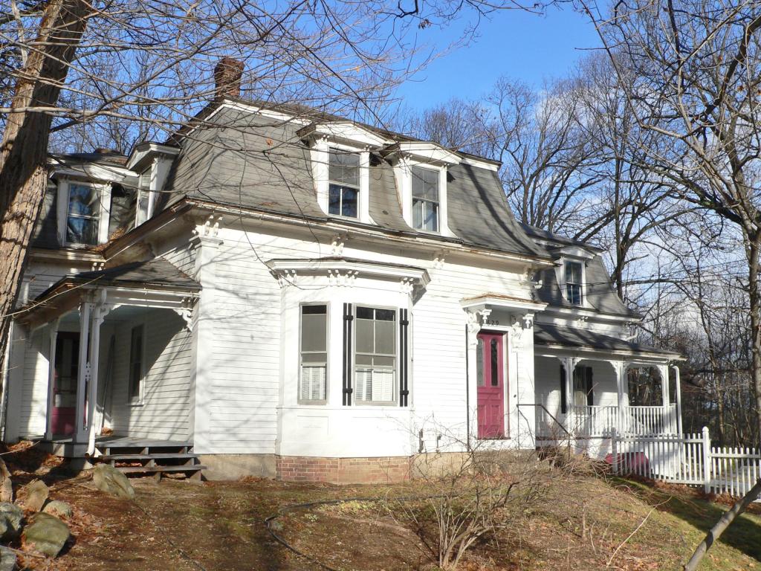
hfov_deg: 51.4
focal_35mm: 36
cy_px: 286
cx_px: 380
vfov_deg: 39.7
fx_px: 791
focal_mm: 6
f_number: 5.2
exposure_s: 1/500
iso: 80
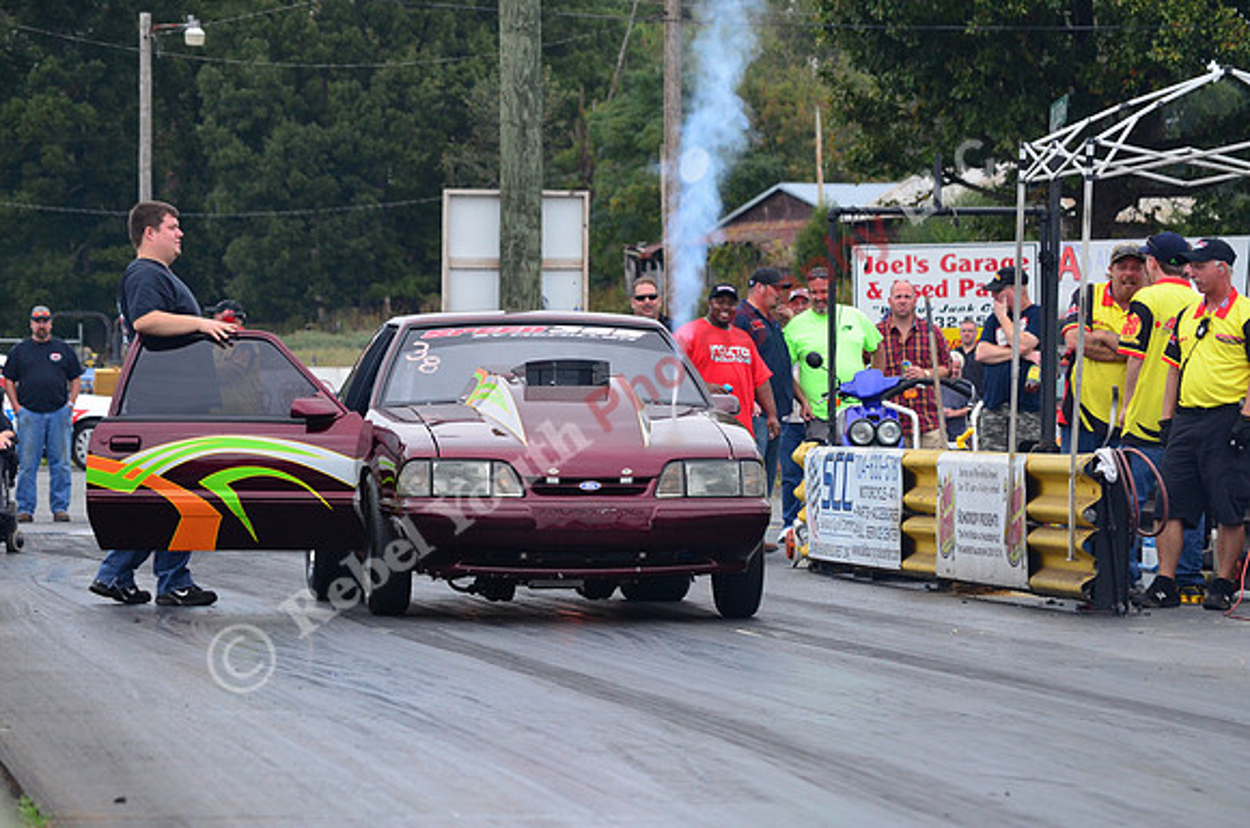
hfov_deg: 11.0
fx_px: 6496
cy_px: 414
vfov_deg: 7.3
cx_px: 625
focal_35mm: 188
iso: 1000
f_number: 8
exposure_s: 1/1000
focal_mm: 125
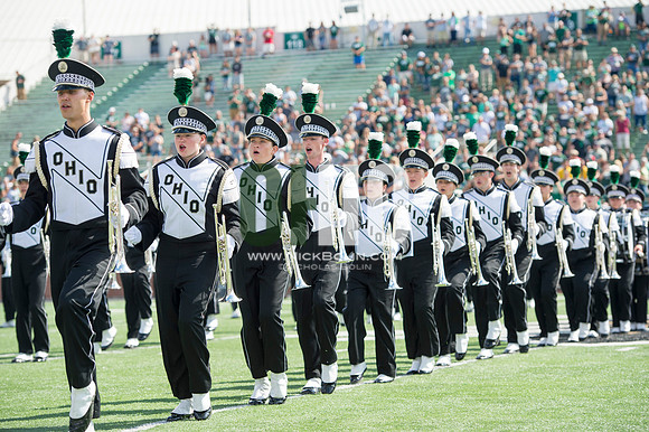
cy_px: 216
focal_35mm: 116
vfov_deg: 11.8
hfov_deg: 17.7
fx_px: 2090
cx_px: 324
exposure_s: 1/1000
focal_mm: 116
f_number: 4.5
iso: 200
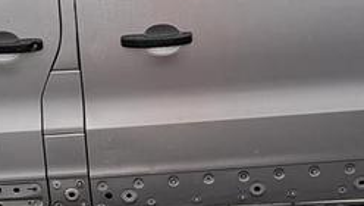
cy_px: -47
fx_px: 531
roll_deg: +4.8
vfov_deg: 20.4
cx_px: 156
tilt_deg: +0.0
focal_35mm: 55
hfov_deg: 37.7
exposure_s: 1/1020
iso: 50
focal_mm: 2.22
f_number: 2.2
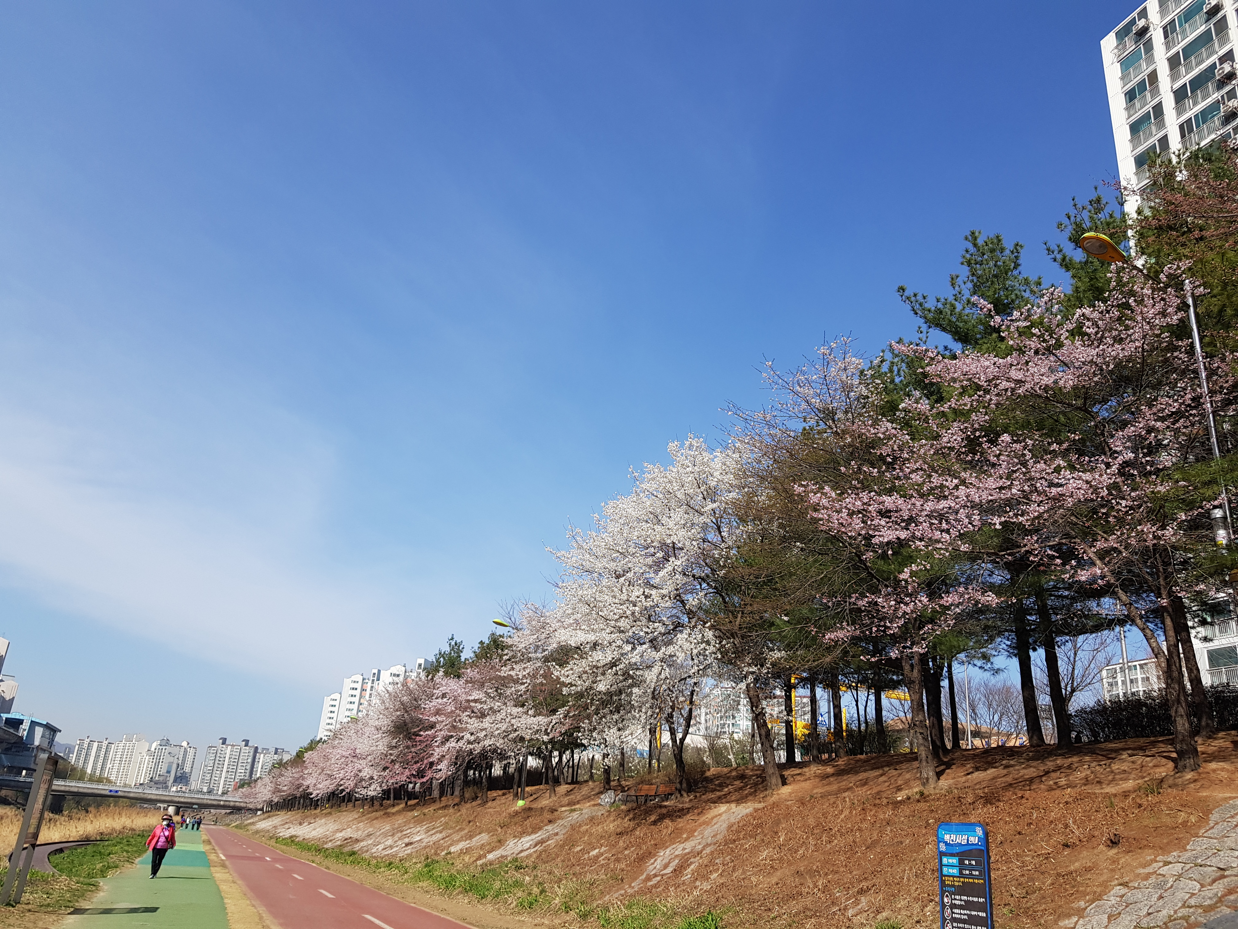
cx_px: 619
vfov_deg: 53.1
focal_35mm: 26
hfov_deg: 67.3
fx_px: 930
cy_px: 464
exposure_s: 1/2448
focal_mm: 4.2
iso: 40
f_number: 1.7
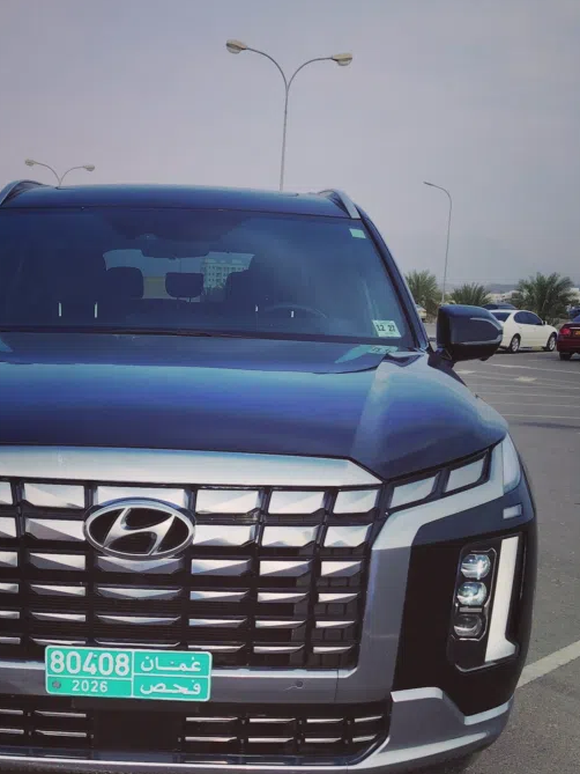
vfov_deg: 36.2
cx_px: 158
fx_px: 1094
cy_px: 714
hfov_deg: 29.3
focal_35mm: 49
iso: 100
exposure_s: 1/617
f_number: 1.75
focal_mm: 5.25
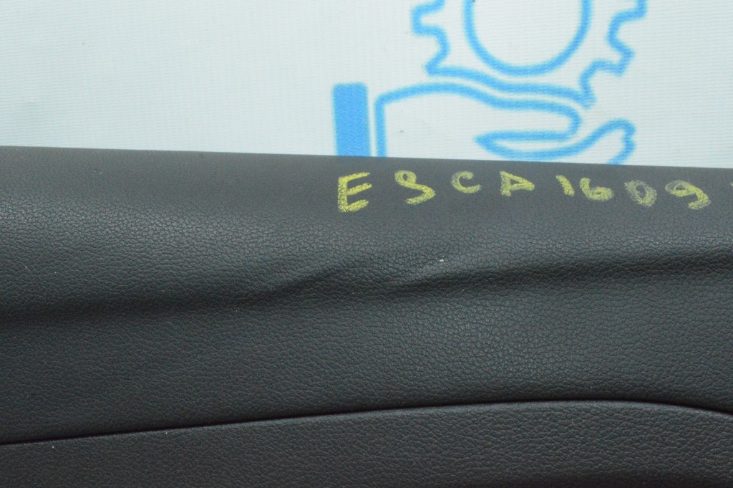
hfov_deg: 57.3
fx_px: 671
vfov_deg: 39.9
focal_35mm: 33
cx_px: 366
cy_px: 244
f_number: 25
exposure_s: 1/40
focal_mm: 22
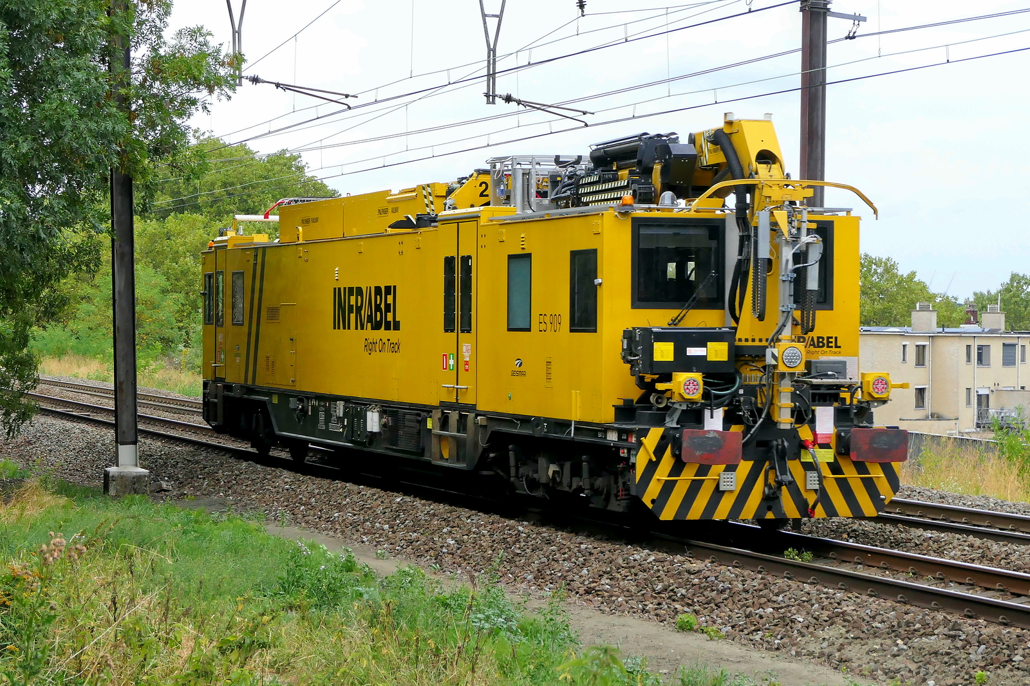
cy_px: 343
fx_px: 2374
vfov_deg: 16.4
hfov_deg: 24.5
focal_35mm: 83
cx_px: 515
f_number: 5.6
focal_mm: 30.3
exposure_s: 1/800
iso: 640
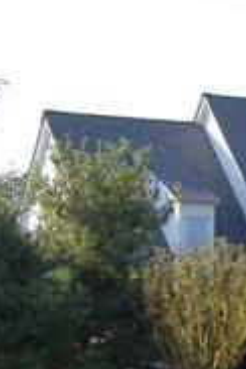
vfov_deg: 12.9
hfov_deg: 8.3
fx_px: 1609
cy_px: 353
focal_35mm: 157
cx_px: 504
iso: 200
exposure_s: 1/250
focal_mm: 30
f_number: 8
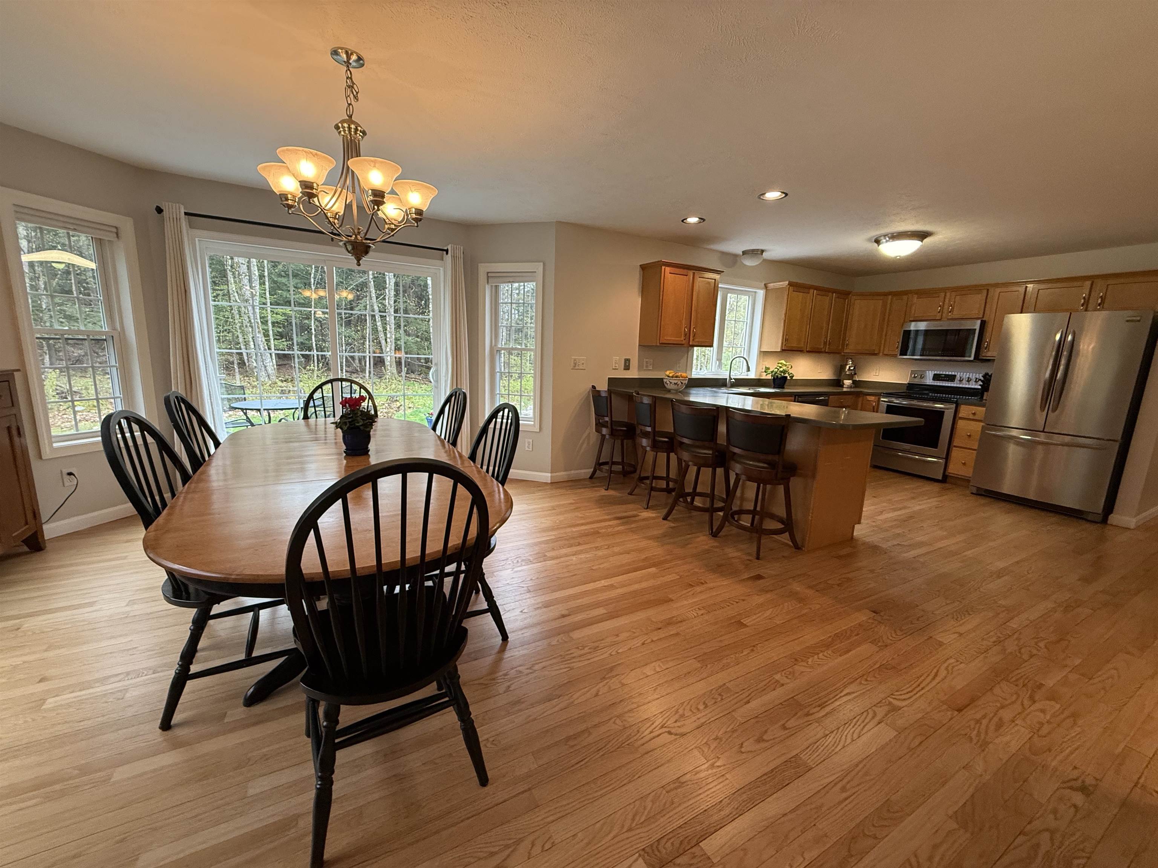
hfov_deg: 102.1
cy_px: 434
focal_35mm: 14
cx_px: 579
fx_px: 468
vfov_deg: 85.7
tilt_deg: -9.3
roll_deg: -2.8
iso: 320
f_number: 2.2
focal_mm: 2.22
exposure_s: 1/120
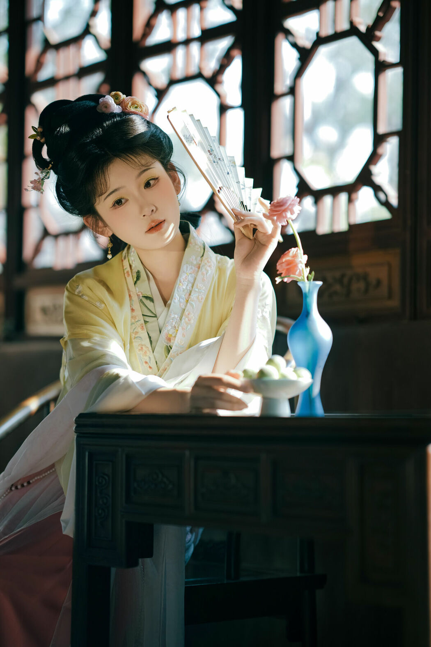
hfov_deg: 16.1
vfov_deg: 23.9
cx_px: 216
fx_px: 1526
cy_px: 324
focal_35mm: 85
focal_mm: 85
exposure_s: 1/200
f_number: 1.6
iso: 80
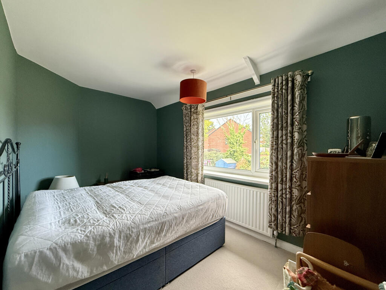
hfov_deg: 102.1
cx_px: 193
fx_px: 156
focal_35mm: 14
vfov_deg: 85.7
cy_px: 145
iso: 250
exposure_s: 1/99
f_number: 2.2
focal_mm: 2.22
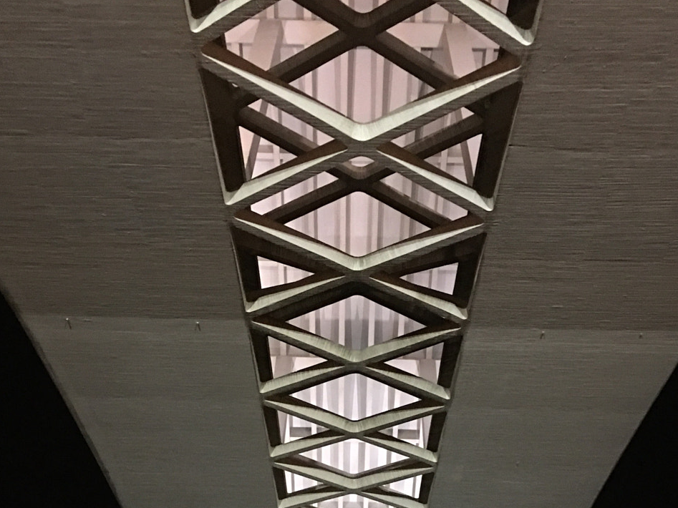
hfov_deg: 38.9
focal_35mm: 49
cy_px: 501
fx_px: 960
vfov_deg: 28.0
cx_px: 352
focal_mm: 4.15
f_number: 2.2
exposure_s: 1/4
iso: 125
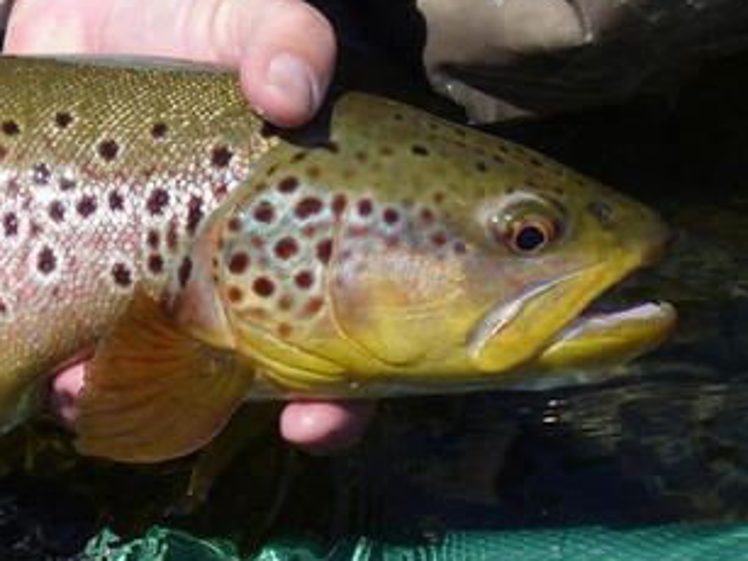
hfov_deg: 11.4
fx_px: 3715
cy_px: 274
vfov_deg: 8.6
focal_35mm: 172
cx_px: 61
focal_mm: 12.8
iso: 80
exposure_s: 1/1000
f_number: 3.3
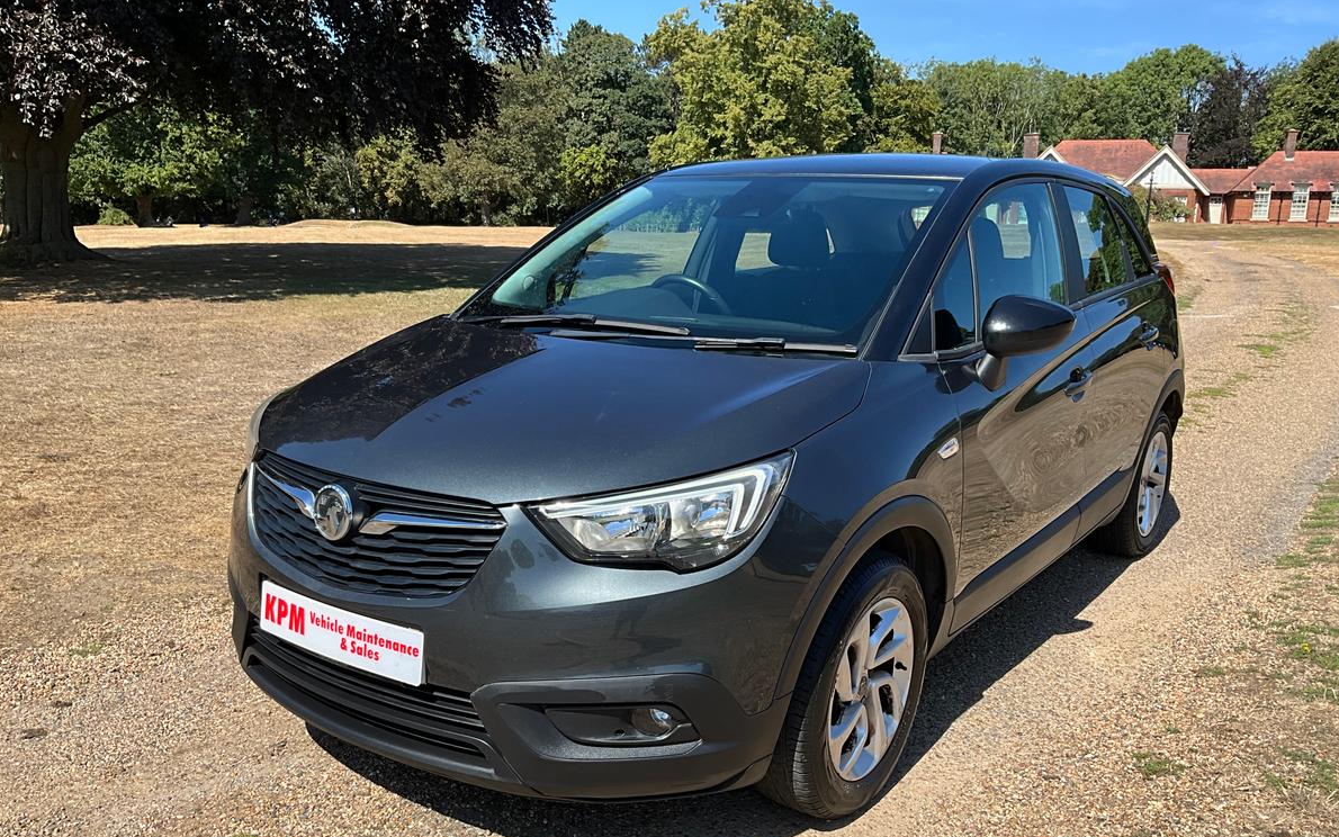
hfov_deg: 61.2
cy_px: 496
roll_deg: -2.0
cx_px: 673
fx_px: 1131
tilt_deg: -11.9
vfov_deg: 40.5
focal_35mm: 31
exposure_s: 1/1250
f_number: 1.8
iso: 25
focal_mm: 3
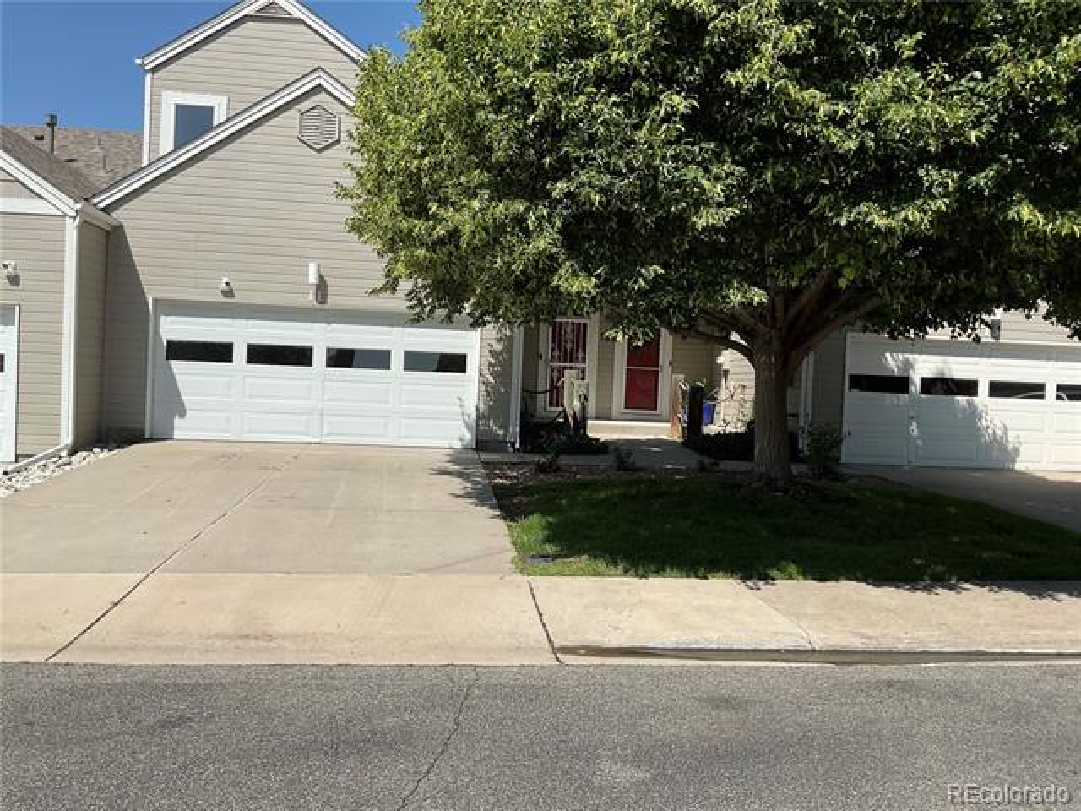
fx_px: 906
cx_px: 540
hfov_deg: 61.7
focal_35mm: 29
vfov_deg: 48.2
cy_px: 406
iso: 16
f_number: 1.8
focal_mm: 3
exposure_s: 1/2427
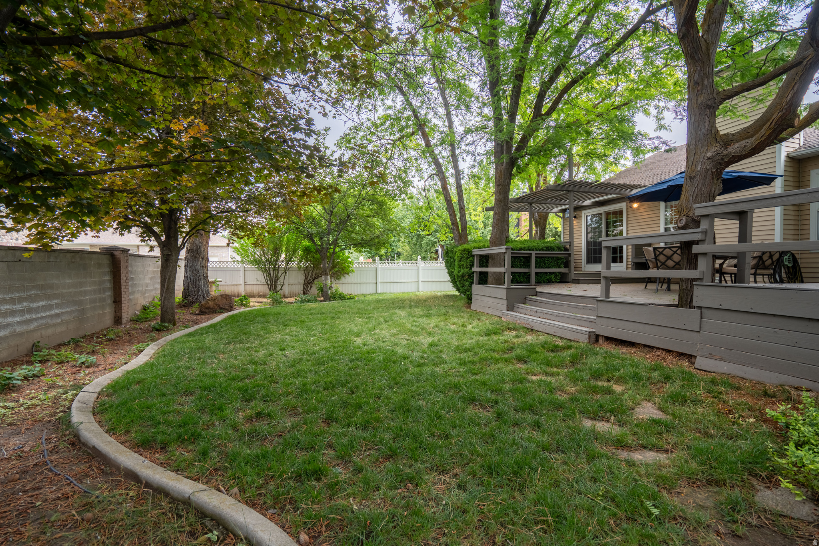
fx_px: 364
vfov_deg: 73.8
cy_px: 273
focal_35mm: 16
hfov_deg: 96.7
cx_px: 410
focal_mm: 16
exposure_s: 1/2000
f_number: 4.5
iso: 200
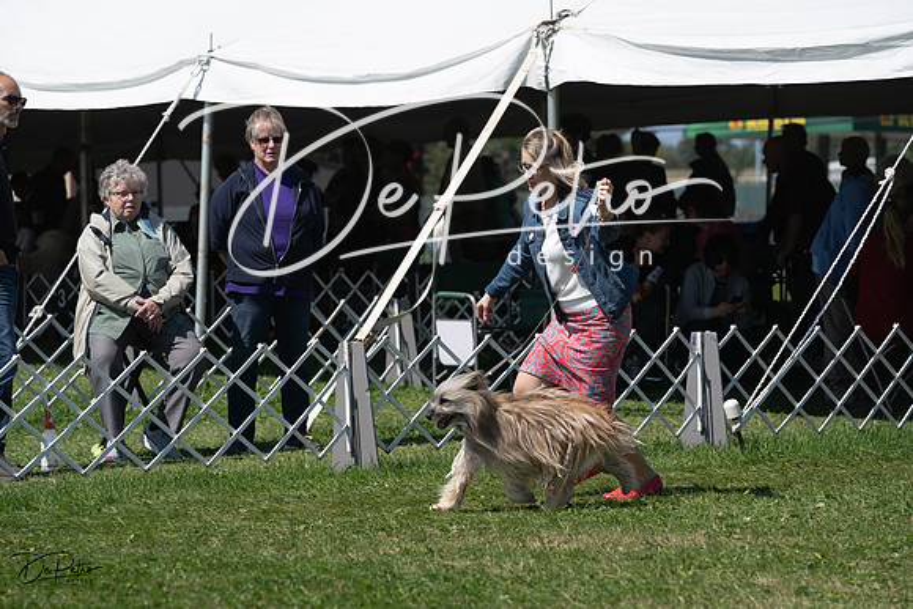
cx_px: 456
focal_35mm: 136
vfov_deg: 10.1
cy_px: 304
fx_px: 3450
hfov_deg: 15.1
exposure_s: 1/800
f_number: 5
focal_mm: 136
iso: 100
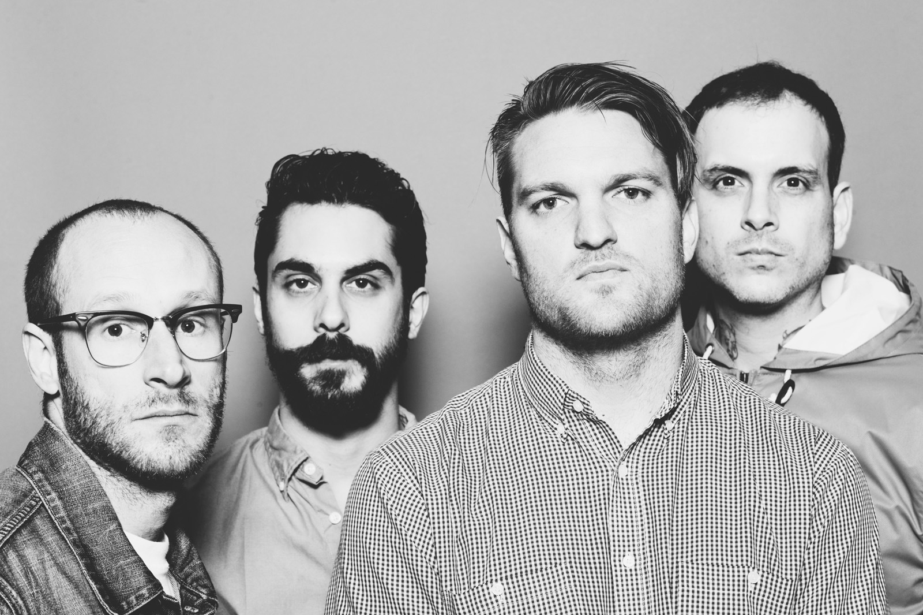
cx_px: 462
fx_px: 2178
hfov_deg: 23.9
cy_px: 308
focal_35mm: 85
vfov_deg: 16.1
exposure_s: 1/125
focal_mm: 85
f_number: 8
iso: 400
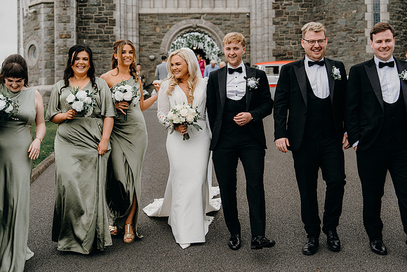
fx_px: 633
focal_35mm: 56
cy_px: 136
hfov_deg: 35.6
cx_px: 204
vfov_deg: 24.2
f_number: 3.5
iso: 125
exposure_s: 1/250
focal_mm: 56
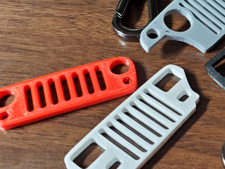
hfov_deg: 27.6
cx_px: 249
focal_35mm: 64
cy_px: 71
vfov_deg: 22.9
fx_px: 416
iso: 200
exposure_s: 1/39
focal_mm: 4.3
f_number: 1.5
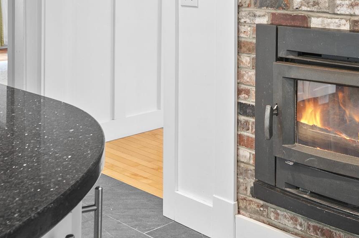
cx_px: 304
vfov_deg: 22.9
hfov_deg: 33.7
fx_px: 568
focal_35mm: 57
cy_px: 6
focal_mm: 16
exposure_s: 4
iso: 250
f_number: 7.1
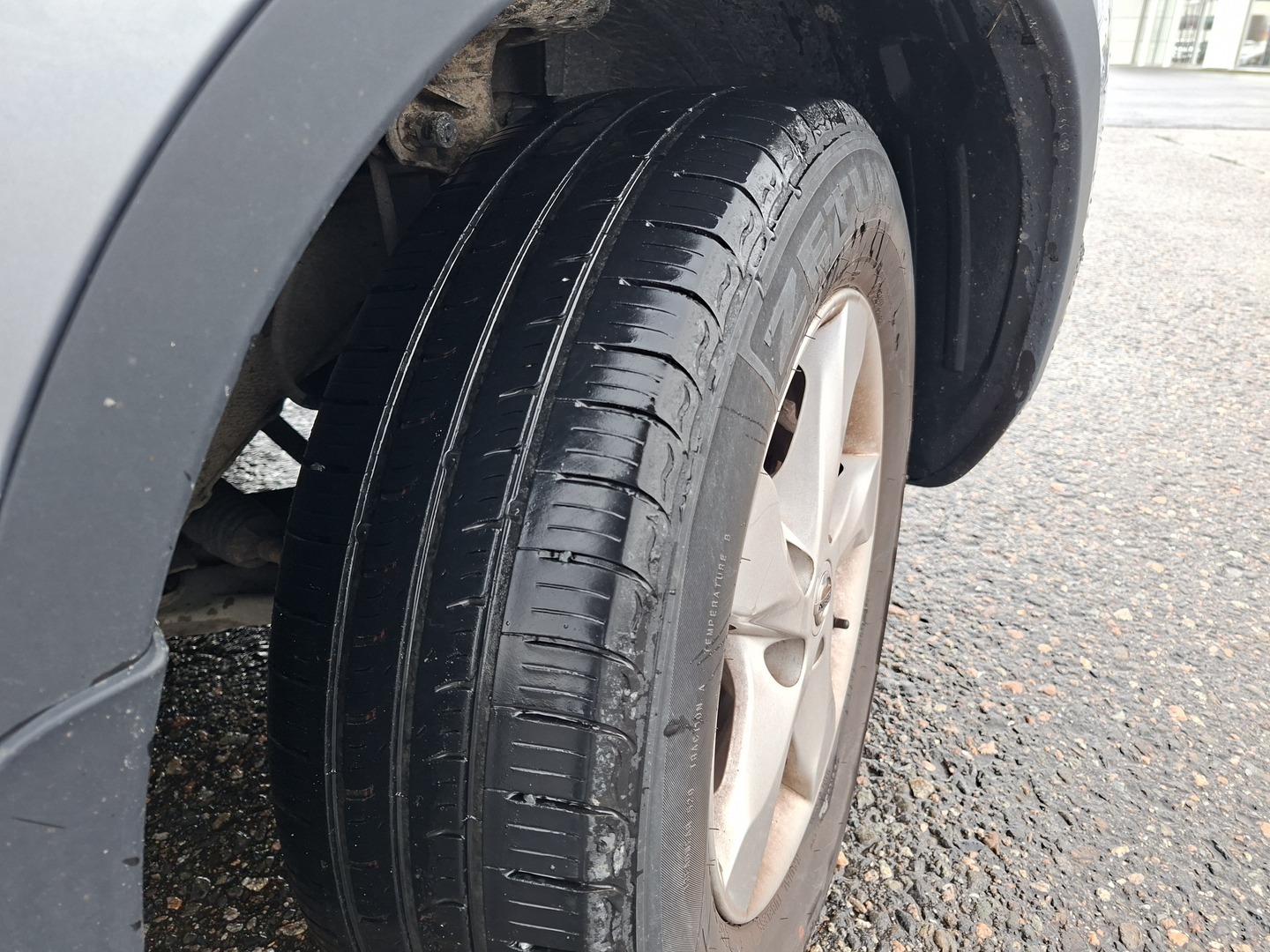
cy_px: 476
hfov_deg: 73.9
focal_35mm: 23
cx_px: 635
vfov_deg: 58.9
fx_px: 844
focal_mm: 5.54
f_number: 1.8
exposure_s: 1/117
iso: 40
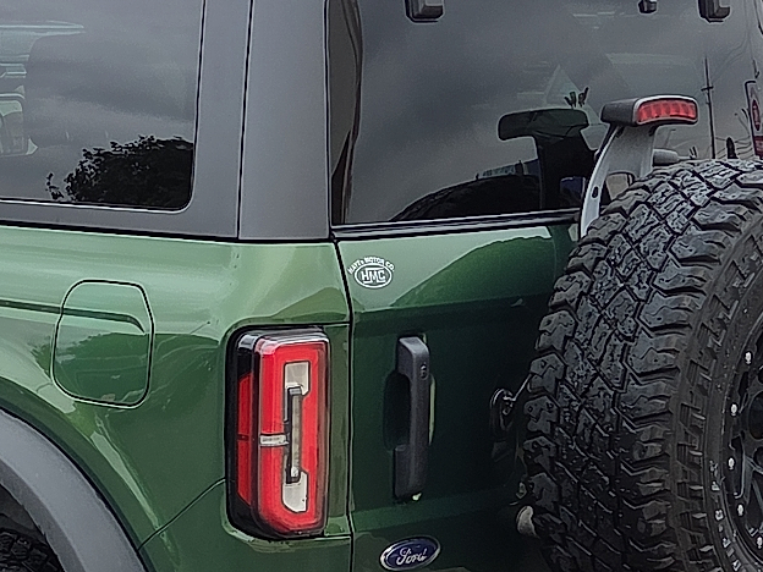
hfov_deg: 19.2
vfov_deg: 14.8
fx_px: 2204
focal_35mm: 100
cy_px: 389
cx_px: 48
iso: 76
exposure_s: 1/1250
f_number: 1.8
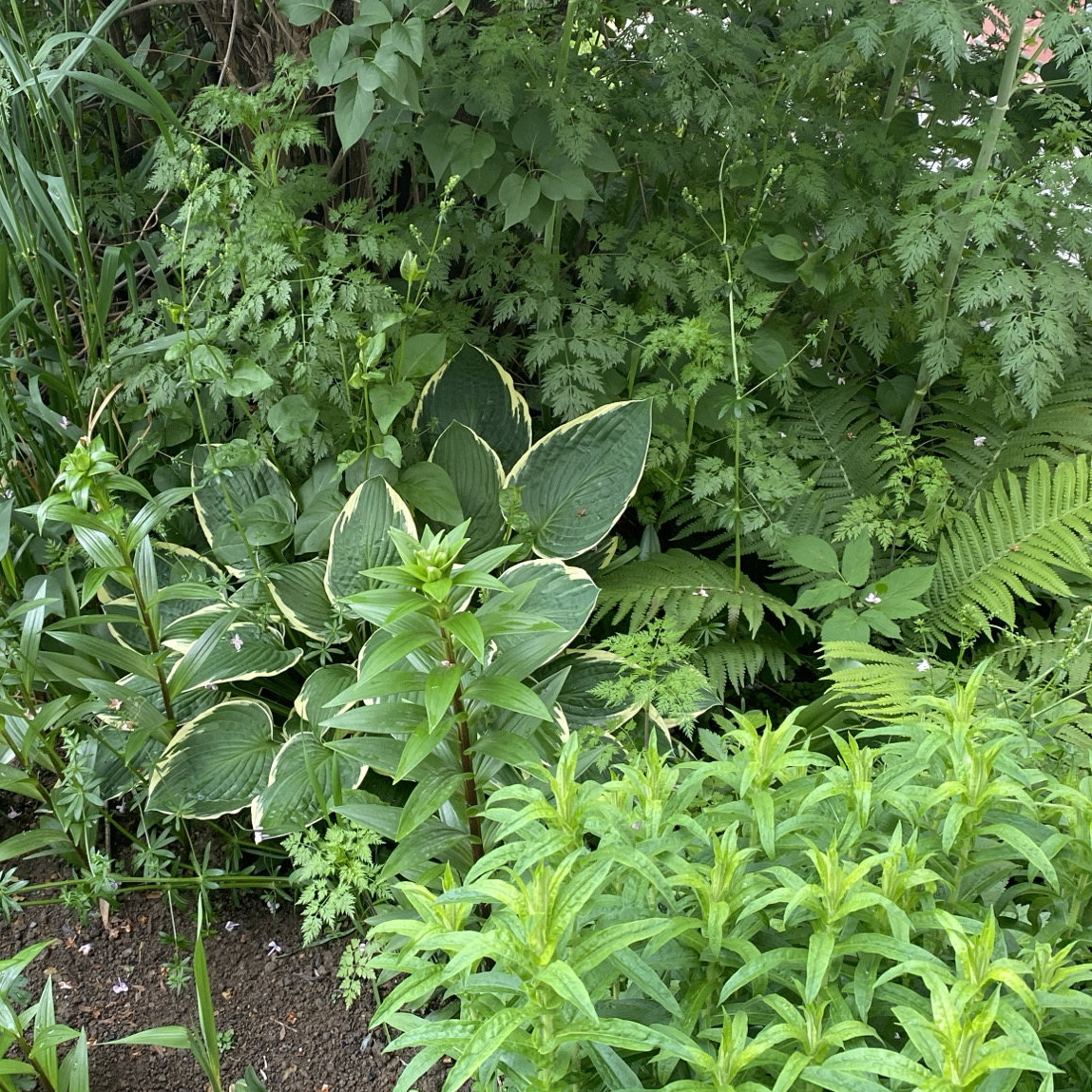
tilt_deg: -28.8
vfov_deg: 41.9
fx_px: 1428
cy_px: 551
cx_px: 371
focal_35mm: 40
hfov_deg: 41.4
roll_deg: +2.7
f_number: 1.8
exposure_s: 1/121
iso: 64
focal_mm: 4.25
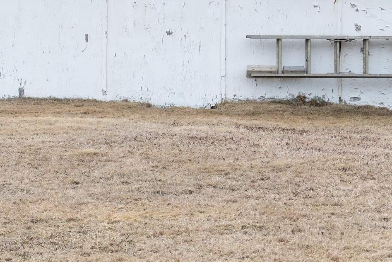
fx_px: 2472
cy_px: 12
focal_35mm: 227
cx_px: 354
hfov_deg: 9.0
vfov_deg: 6.0
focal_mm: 70
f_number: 5
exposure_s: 1/640
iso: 200
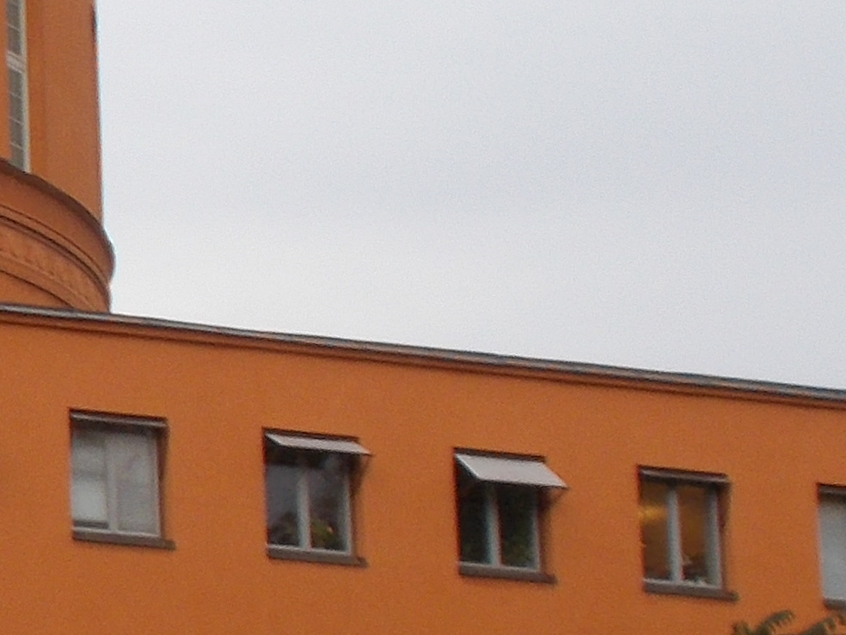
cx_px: -750
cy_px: 159
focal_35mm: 206
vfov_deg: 7.2
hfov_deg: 9.1
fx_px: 5035
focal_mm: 7.9
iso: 80
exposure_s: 1/125
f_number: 4.2
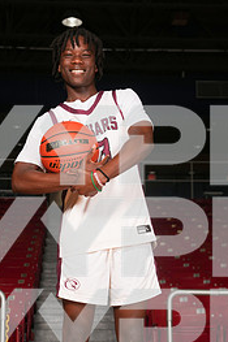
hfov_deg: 15.3
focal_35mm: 89
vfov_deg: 22.7
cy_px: 238
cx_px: 107
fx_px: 847
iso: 250
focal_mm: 52
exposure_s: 1/200
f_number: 6.3
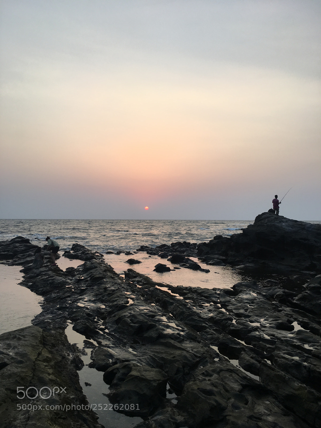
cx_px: 160
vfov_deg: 61.7
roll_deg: -1.1
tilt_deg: -0.8
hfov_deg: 48.2
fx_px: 359
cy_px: 214
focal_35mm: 29
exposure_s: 1/162
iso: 25
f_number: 2.2
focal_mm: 4.15
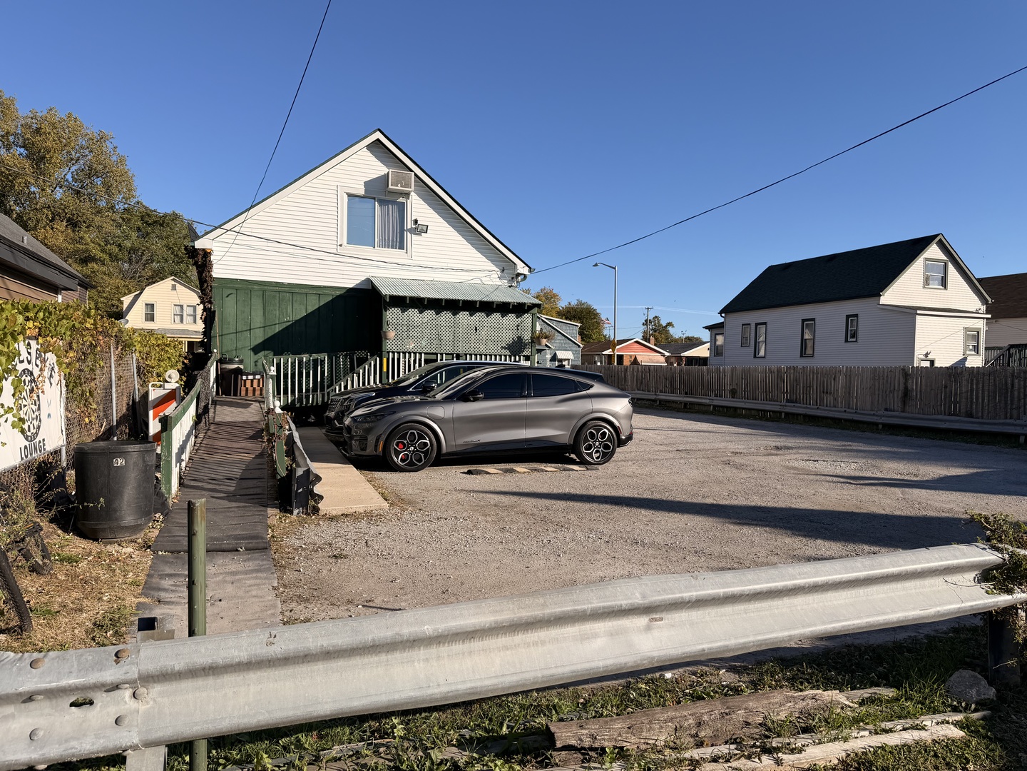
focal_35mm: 24
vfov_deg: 56.8
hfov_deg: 71.6
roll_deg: -0.8
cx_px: 514
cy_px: 386
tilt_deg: -1.4
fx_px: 712
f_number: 1.78
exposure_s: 1/5319
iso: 80
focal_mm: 6.76
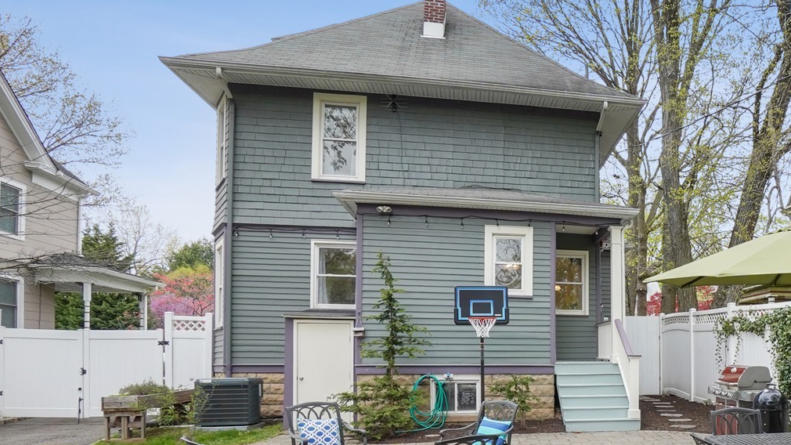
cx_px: 638
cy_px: 356
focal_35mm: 28
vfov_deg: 39.8
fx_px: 587
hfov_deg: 62.0
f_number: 9
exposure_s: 1/60
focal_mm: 10
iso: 640
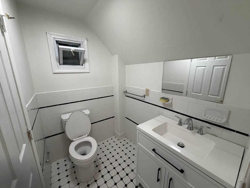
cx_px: 125
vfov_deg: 85.7
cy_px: 94
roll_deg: +0.7
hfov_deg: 102.1
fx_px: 101
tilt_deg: -12.9
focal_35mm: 14
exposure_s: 1/120
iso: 200
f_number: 2.2
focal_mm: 2.22
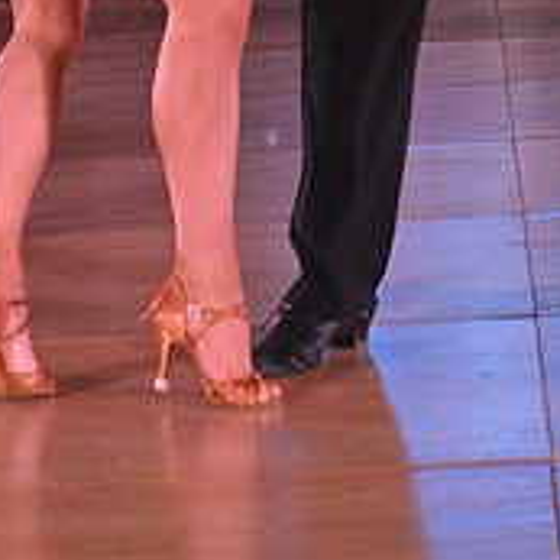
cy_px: -236
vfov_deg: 8.6
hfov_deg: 8.8
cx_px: 348
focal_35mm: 199
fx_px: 3642
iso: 3200
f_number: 6.3
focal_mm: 70
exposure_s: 1/320
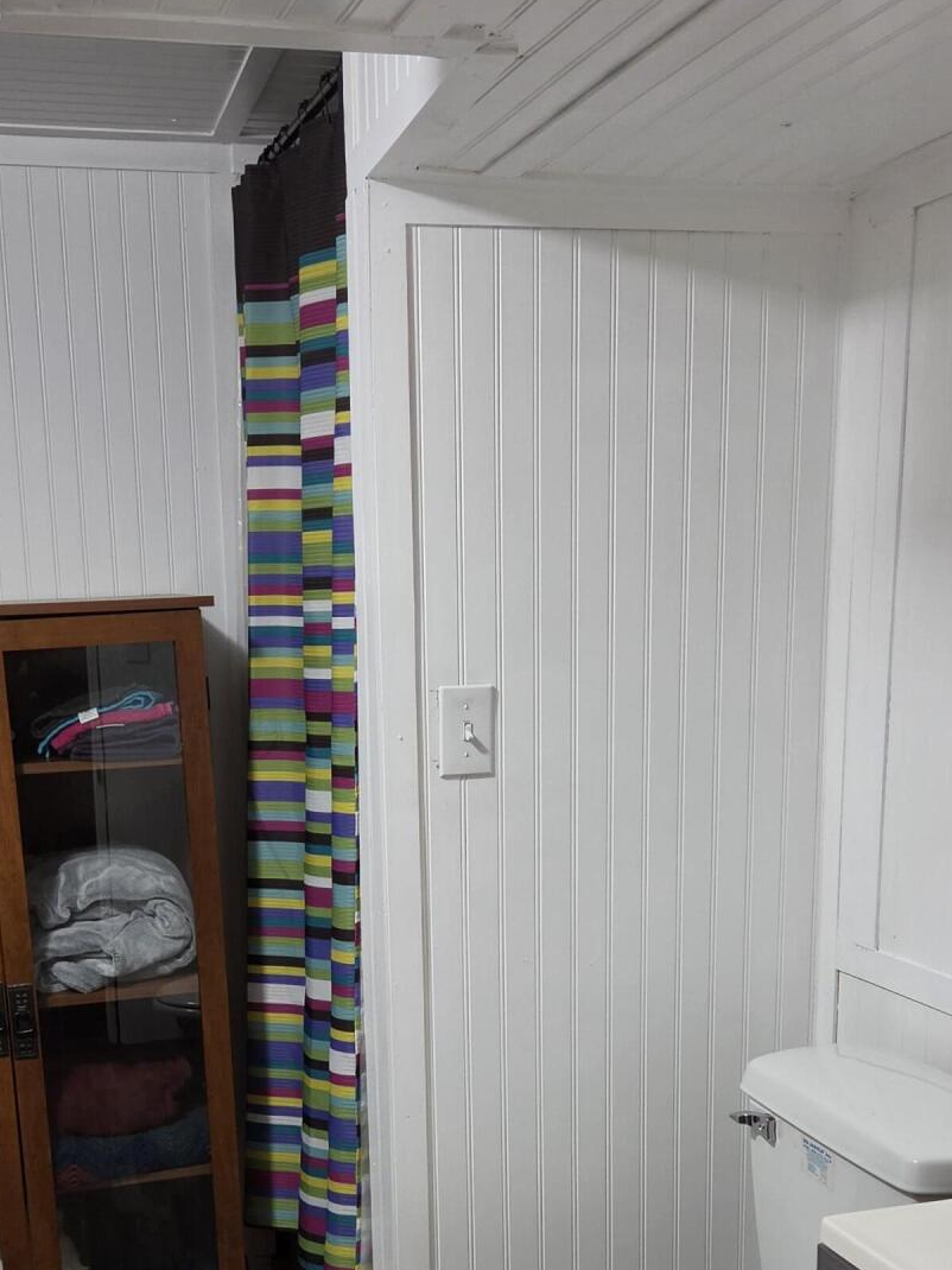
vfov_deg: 42.6
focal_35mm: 43
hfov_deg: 33.4
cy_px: 945
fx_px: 1577
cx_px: 341
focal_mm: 5.4
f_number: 1.8
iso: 320
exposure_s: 1/120
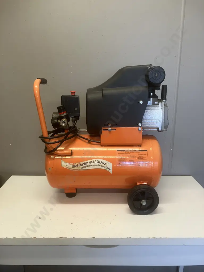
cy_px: 136
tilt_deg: -11.2
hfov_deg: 49.7
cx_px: 102
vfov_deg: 63.4
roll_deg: -0.2
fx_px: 220
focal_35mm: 28
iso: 50
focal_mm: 3.99
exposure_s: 1/50
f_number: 1.8
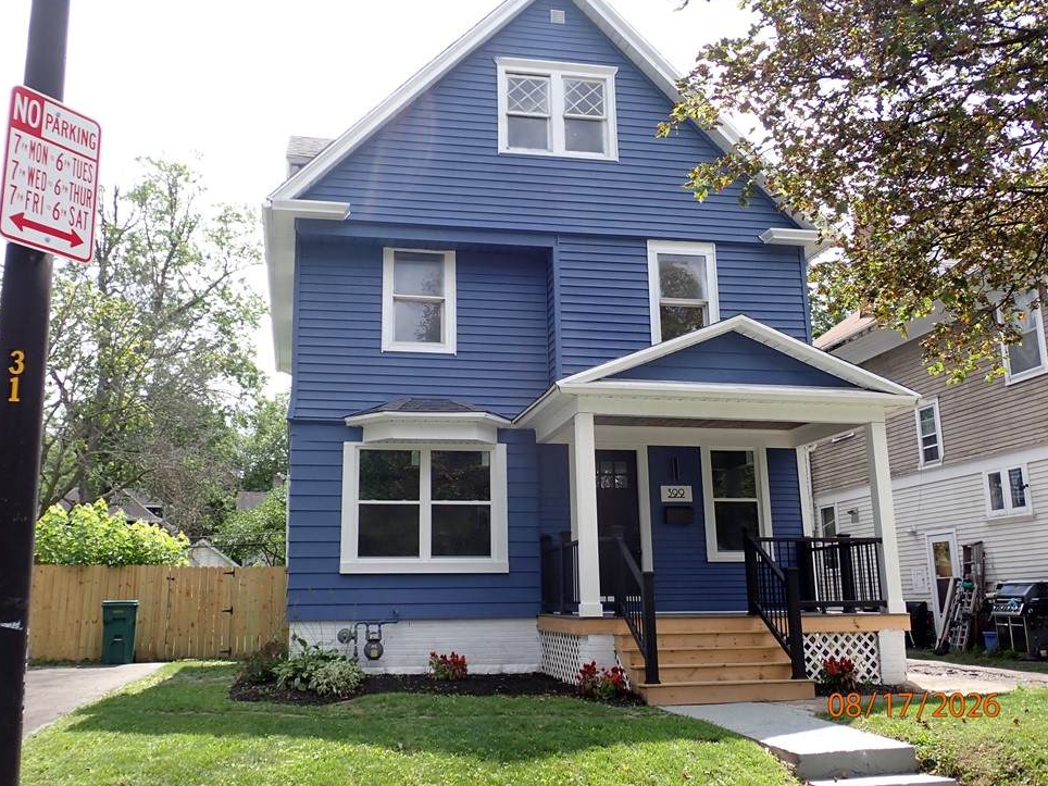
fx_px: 1029
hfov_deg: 54.0
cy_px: 376
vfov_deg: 41.8
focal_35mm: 34
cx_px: 510
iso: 100
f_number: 3.2
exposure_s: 1/400
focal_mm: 5.79
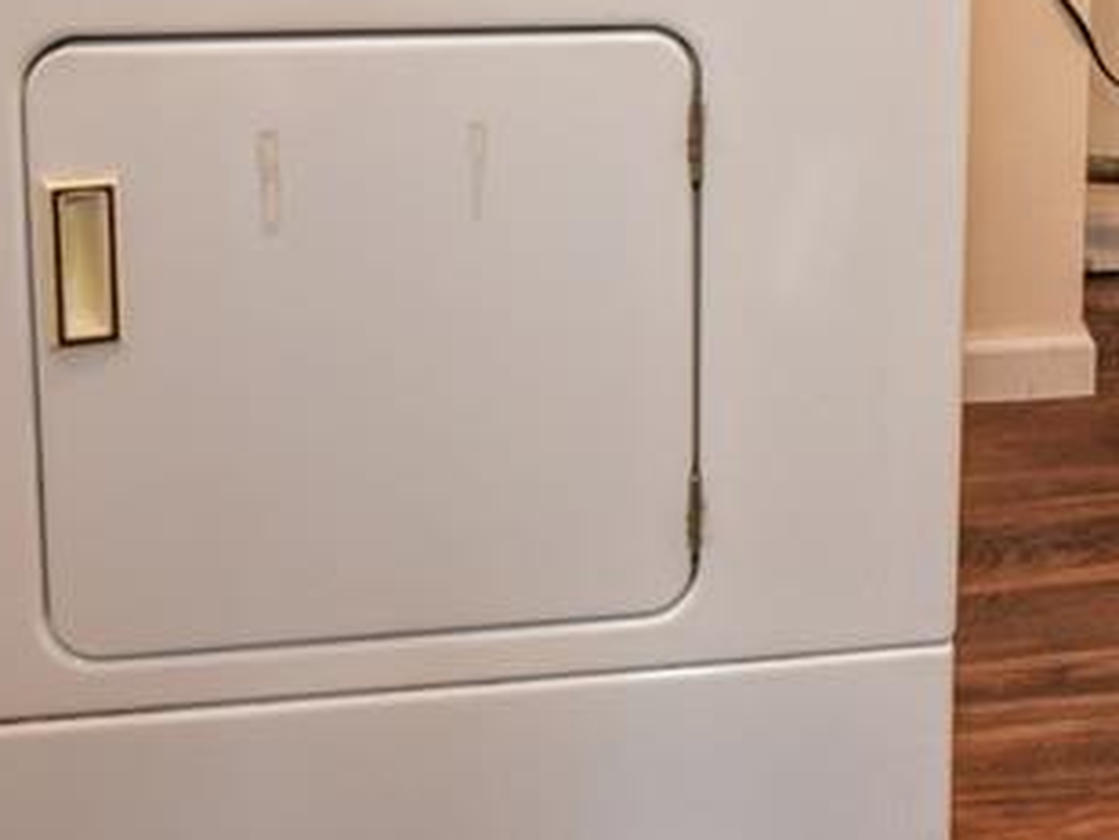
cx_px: 974
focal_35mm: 51
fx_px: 1649
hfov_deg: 35.6
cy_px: -223
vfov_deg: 25.1
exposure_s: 1/60
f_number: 2.8
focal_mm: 16
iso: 1600
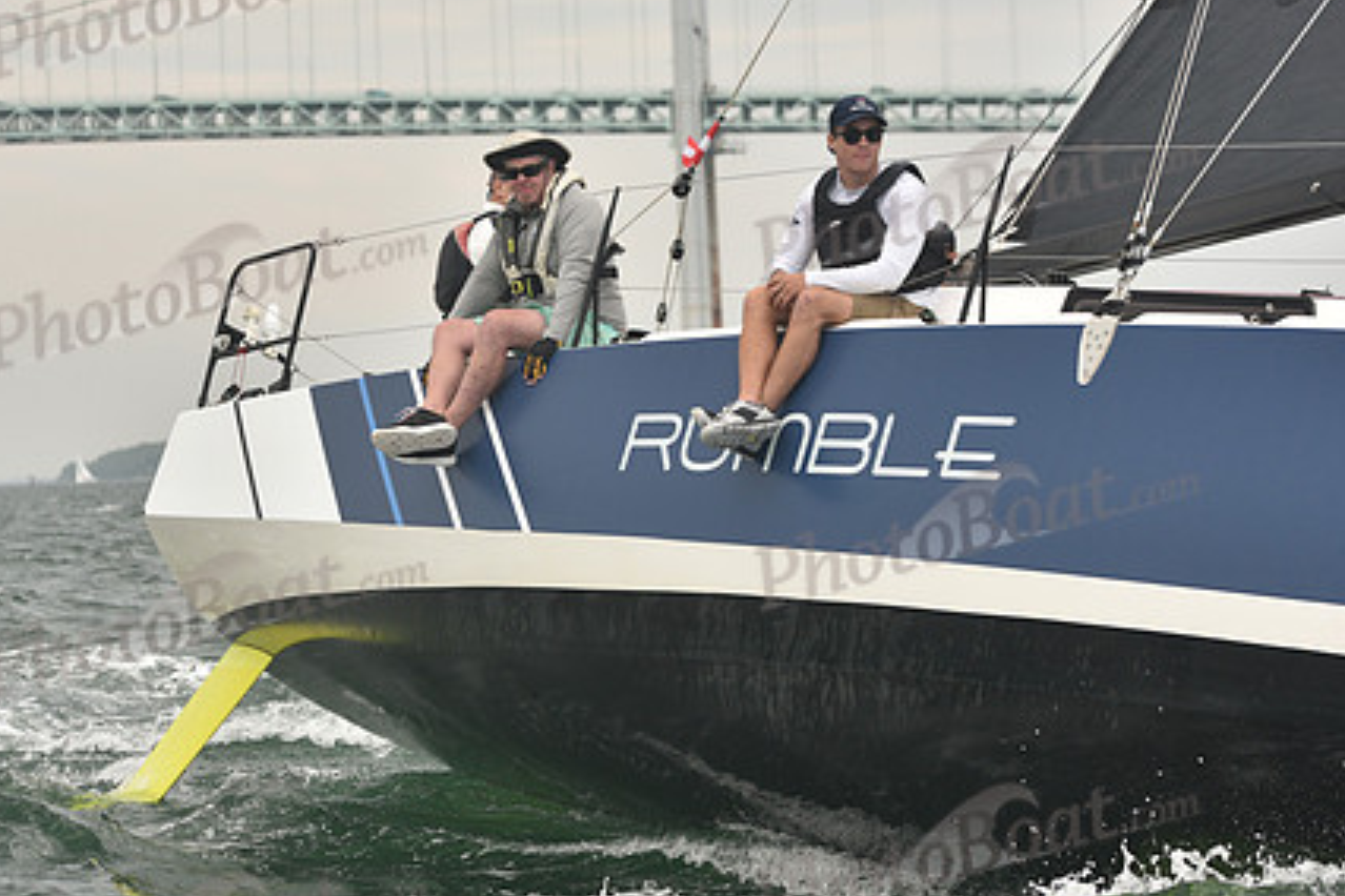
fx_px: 4371
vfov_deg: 11.7
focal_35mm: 117
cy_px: 409
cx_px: 594
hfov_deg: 17.5
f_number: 4
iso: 250
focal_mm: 86
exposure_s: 1/500
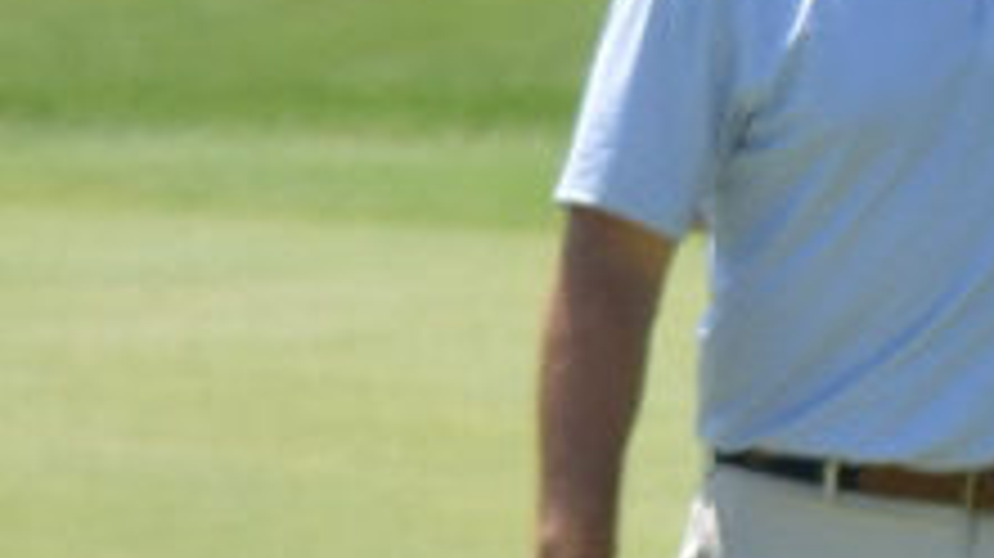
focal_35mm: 1292
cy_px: -130
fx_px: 34033
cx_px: 1705
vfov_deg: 0.9
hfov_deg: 1.7
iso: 200
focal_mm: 112
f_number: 5.6
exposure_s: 1/1000
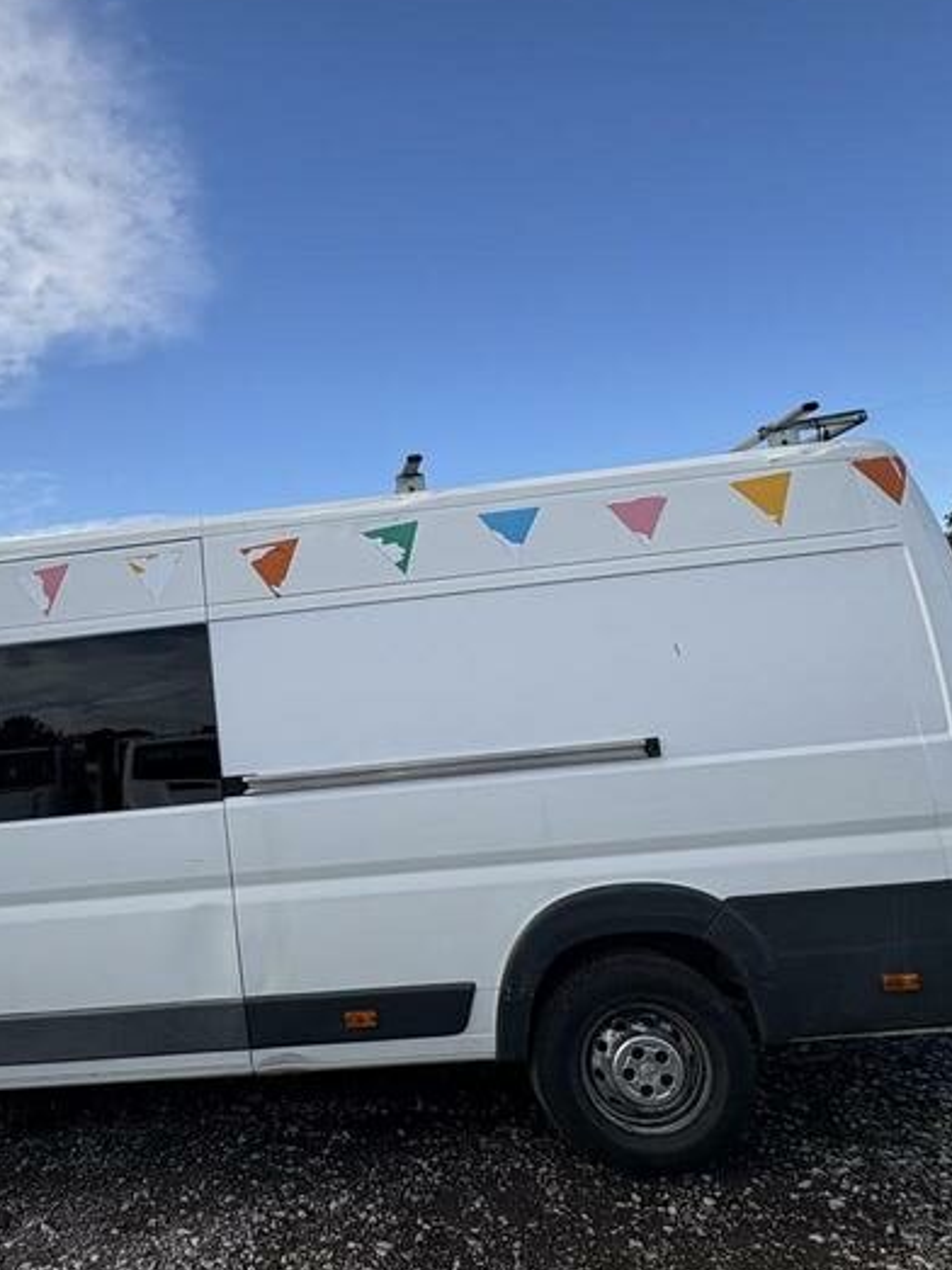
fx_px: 880
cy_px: 624
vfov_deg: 71.6
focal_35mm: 24
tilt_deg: +14.5
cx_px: 223
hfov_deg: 53.8
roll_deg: +6.4
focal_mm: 2.22
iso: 50
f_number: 2.2
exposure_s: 1/1709
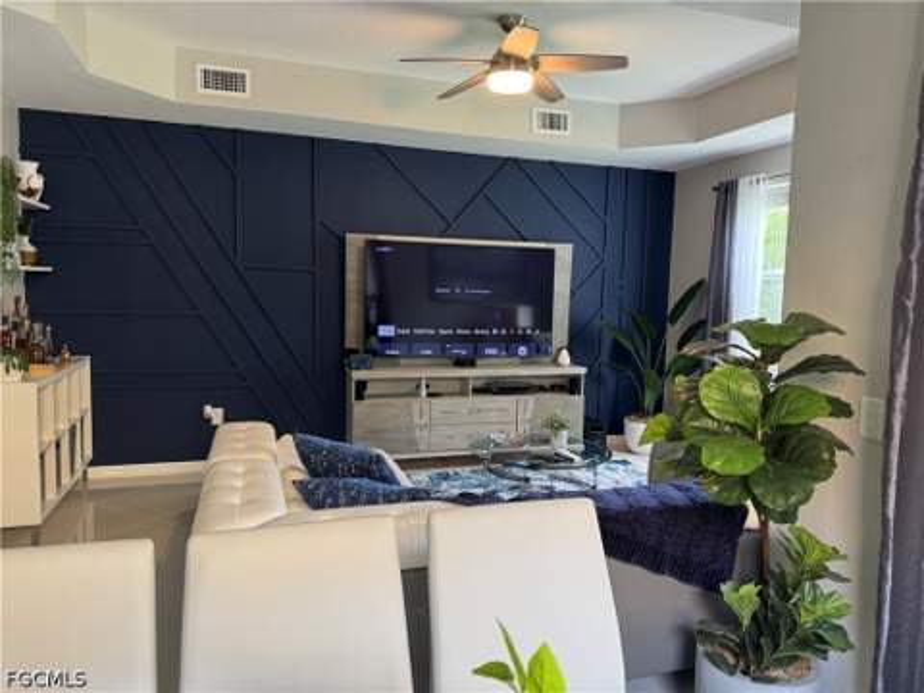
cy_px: 346
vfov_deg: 56.8
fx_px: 641
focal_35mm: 24
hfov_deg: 71.6
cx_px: 462
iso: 200
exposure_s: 1/60
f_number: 1.78
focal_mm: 6.76
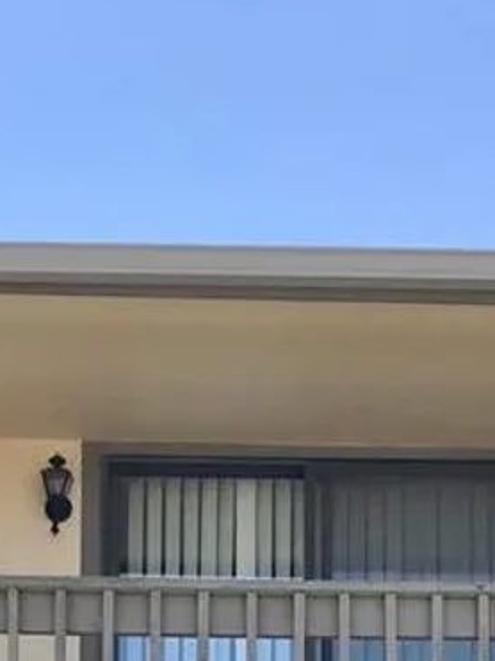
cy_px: 1148
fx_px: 1965
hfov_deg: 14.4
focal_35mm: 103
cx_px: 274
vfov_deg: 16.4
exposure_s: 1/977
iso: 20
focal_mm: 3.99
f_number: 1.8
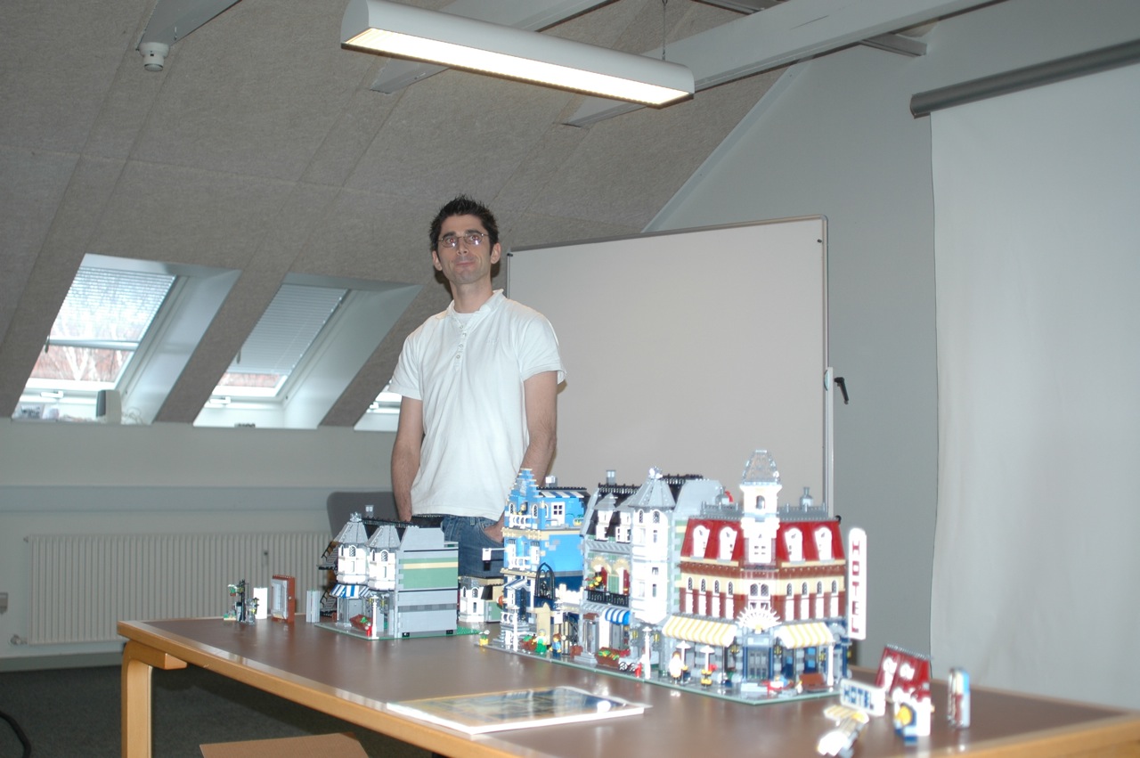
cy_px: 379
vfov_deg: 31.8
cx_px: 570
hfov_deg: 46.4
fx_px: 1329
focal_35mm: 42
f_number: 2.8
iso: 200
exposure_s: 1/60
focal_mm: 28
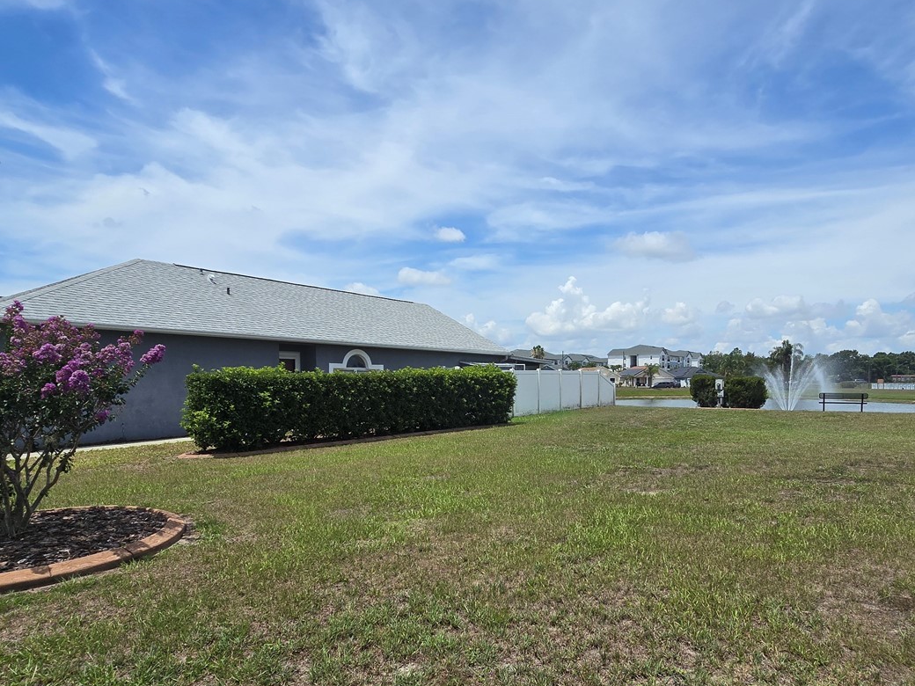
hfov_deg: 81.5
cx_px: 507
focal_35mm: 20
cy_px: 407
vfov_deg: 65.4
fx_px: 529
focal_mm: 2.2
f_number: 2.2
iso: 50
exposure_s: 1/3737
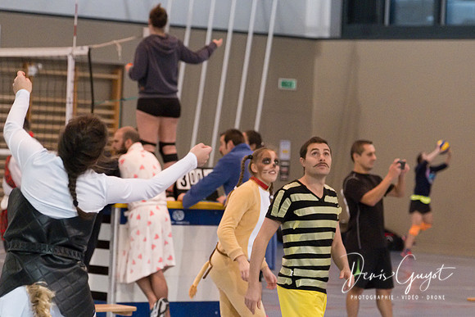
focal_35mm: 169
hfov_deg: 12.2
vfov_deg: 8.1
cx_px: 206
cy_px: 185
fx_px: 2229
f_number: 2.8
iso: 6400
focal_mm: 74.4
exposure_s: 1/500
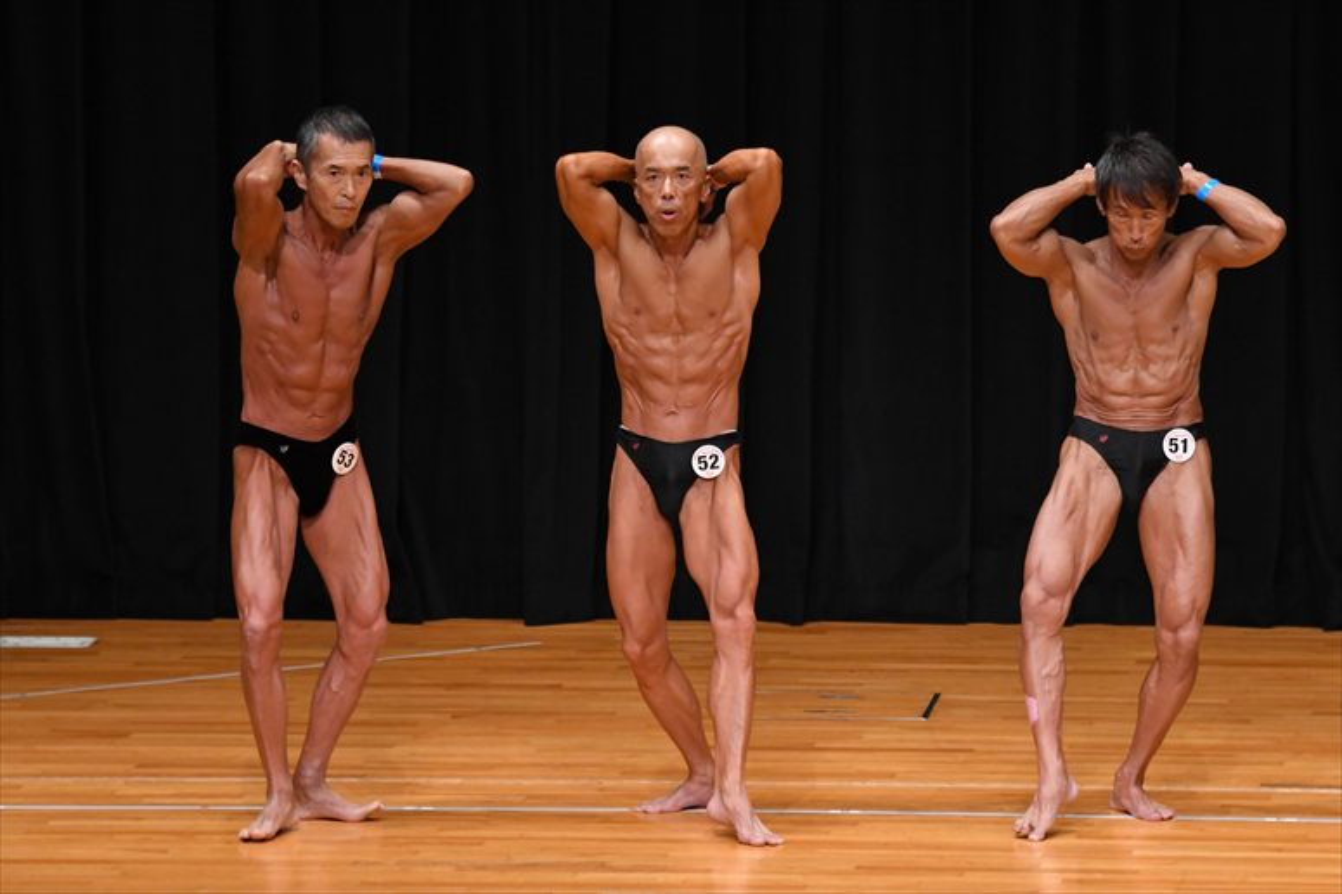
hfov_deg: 7.6
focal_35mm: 270
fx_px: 10060
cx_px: 671
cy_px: 447
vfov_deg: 5.1
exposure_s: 1/400
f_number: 5.6
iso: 3200
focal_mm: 180
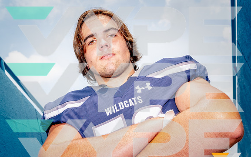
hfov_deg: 43.5
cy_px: 88
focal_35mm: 46
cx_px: 123
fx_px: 315
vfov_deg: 28.0
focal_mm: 42
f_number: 9.5
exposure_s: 1/125
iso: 100
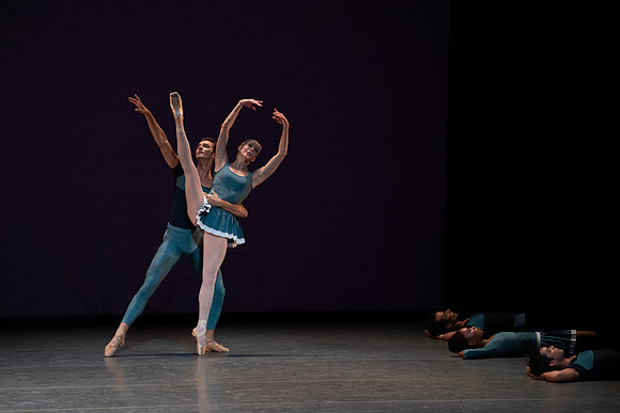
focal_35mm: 303
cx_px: 310
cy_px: 206
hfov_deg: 6.8
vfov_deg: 4.5
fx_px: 5219
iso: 5000
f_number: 8
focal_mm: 303
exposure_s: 1/400
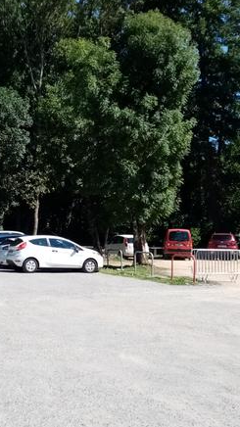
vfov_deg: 39.9
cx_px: 68
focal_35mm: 52
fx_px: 589
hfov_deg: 22.9
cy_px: 203
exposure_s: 1/1064
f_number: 1.8
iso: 106
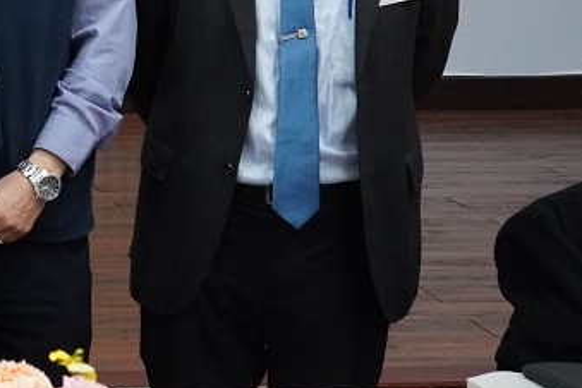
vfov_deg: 10.5
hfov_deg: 14.8
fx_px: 2118
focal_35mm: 131
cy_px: 122
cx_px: -216
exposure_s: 1/320
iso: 6400
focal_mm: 37
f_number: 5.6
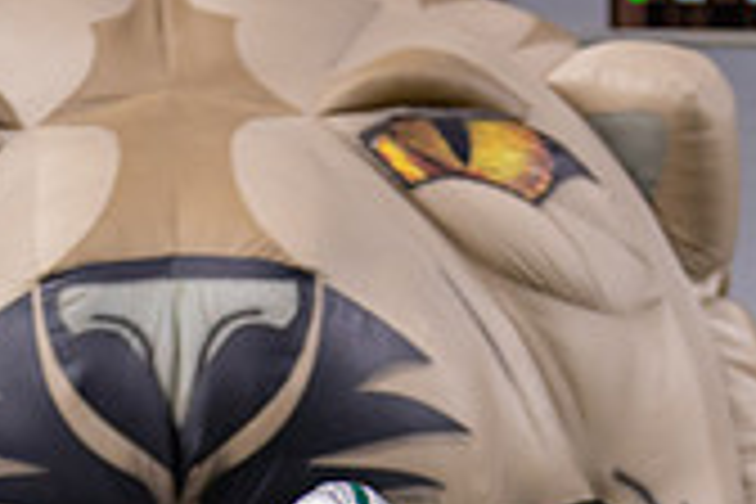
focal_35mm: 229
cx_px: 357
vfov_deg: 5.9
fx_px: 4809
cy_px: 895
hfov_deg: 9.0
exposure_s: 1/1000
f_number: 1.2
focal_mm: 50
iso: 500
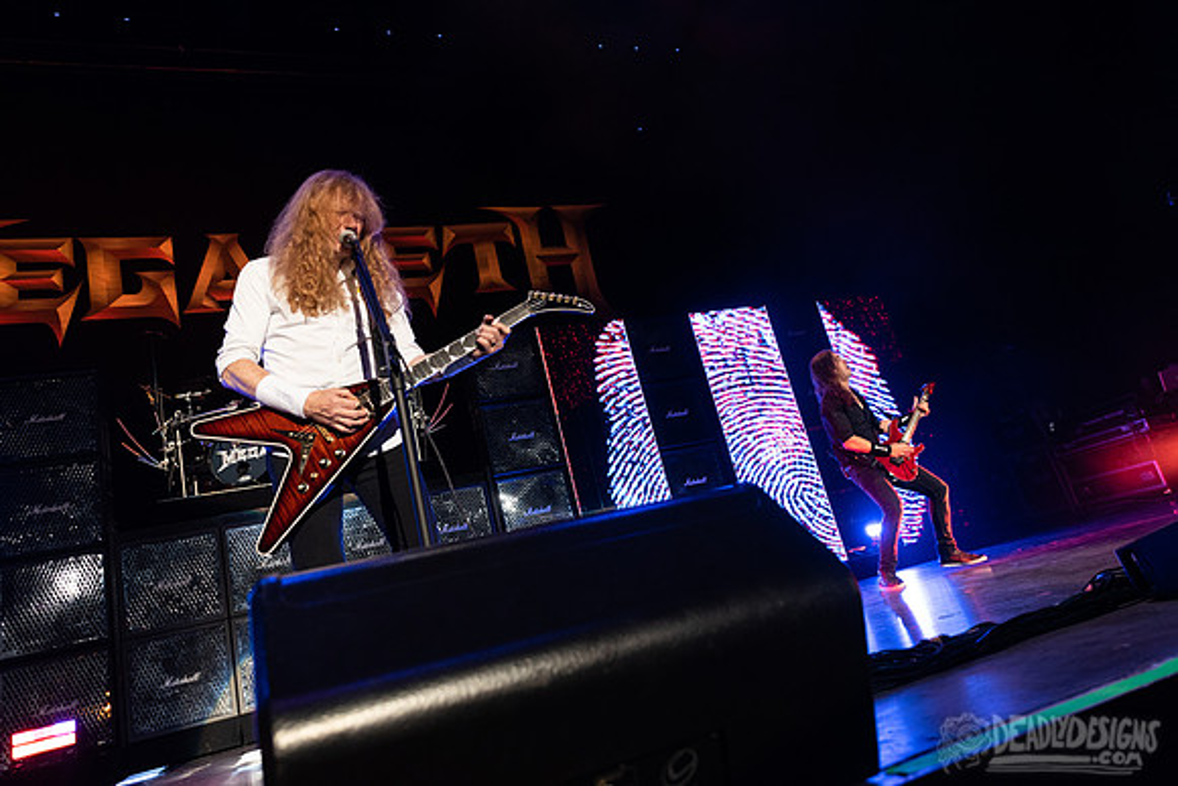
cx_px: 589
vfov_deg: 53.2
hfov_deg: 73.7
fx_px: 785
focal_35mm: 24
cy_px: 393
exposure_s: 1/400
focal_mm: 24
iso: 2000
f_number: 3.2
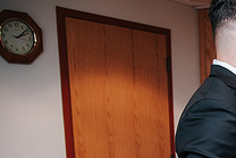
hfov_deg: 25.1
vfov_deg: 19.5
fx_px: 440
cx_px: 323
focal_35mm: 67
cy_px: 174
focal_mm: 24
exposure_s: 1/200
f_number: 4
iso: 800
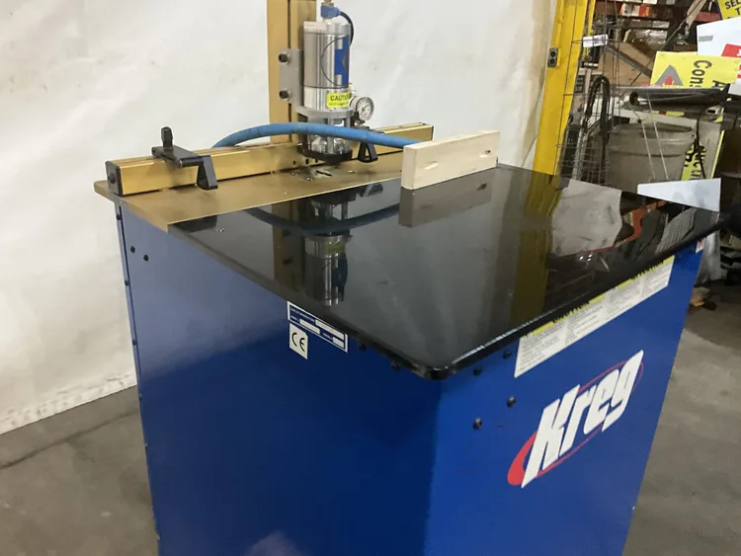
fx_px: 621
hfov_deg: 61.6
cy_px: 278
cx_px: 370
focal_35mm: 29
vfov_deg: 48.3
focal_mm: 3
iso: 320
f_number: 1.8
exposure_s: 1/30
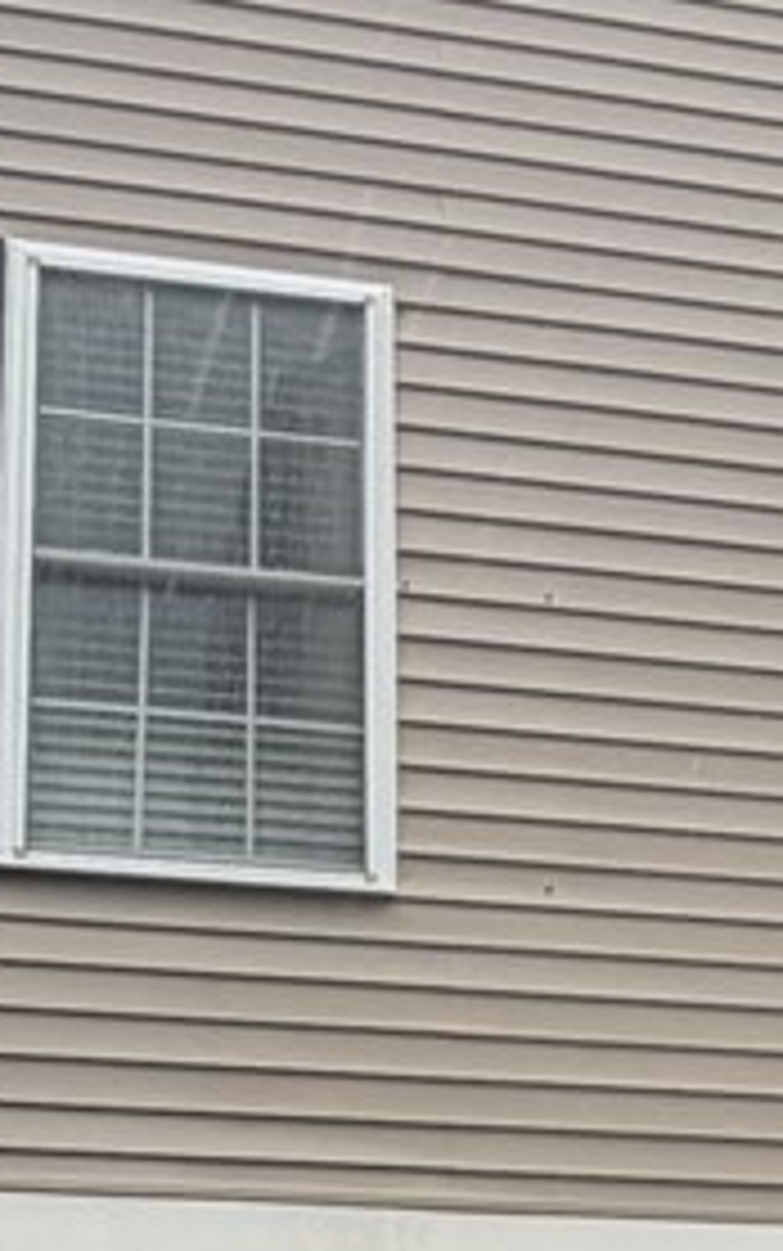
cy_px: 1336
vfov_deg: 23.8
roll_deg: +2.0
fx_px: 2797
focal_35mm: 82
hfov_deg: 15.9
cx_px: 580
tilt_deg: +12.4
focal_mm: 2.22
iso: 40
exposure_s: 1/252
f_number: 2.2
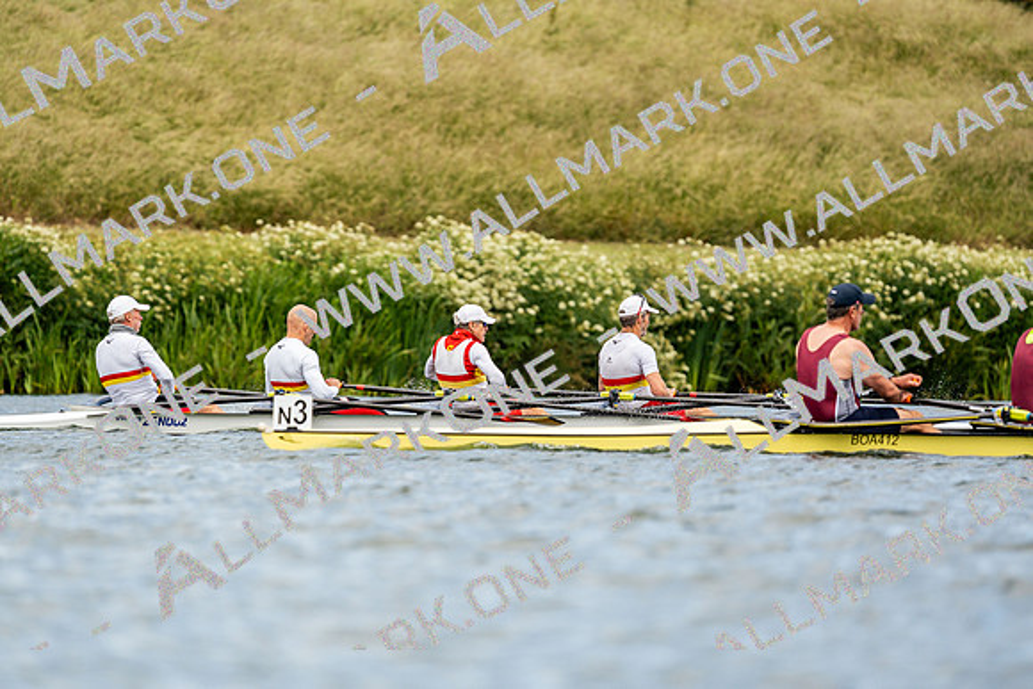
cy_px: 344
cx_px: 516
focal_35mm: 481
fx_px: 13805
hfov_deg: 4.3
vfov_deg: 2.9
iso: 320
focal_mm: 481
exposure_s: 1/2000
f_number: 6.3
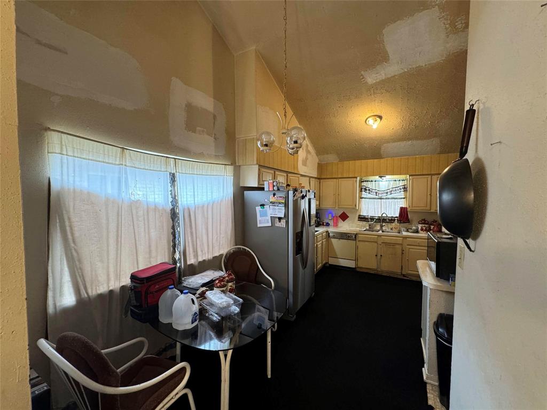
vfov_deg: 85.7
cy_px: 205
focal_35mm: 14
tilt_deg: -2.5
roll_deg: -0.3
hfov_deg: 102.1
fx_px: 221
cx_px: 274
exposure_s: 1/120
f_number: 2.2
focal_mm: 2.22
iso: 250
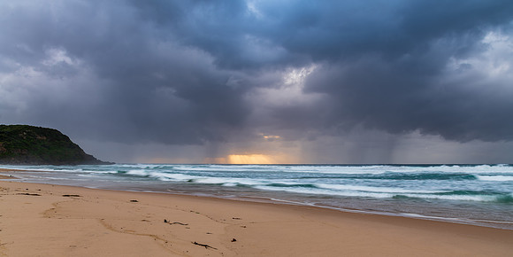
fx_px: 344
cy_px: 169
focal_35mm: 26
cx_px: 256
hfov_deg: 73.4
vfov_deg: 40.4
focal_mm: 24
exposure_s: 1/2.5
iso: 31
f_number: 10
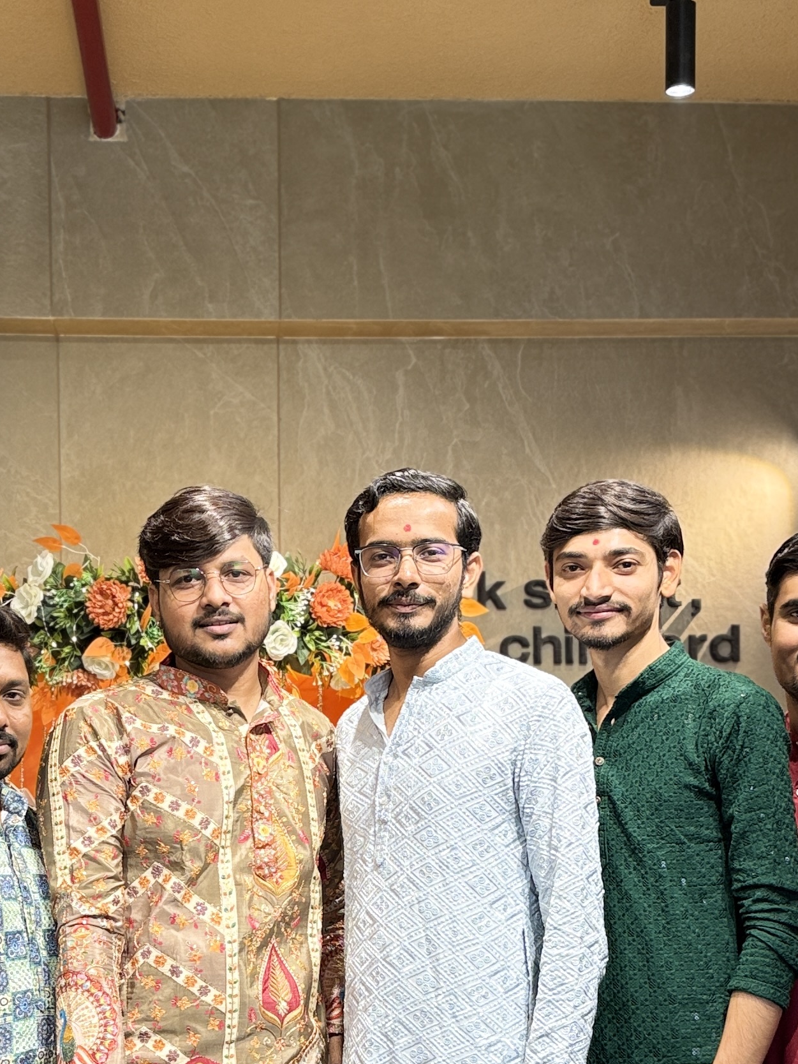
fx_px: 1783
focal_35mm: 58
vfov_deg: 32.5
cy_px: 816
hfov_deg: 25.2
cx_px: 297
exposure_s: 1/50
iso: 125
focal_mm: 6.76
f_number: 1.78
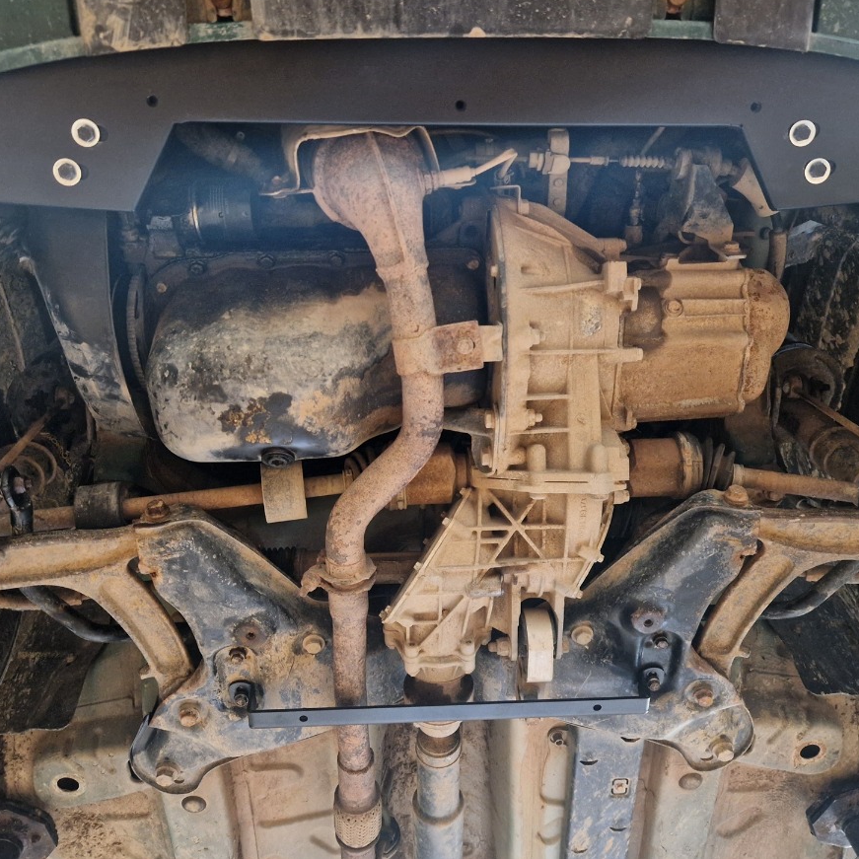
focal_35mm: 28
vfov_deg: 57.3
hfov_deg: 57.3
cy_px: 417
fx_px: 786
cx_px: 431
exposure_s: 1/25
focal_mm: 5.4
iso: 1000
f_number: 1.8
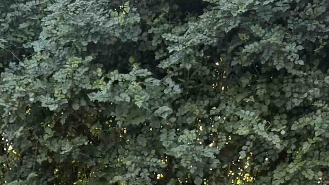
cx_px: 39
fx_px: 1029
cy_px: 440
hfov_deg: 17.9
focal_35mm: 118
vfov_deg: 9.2
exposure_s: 1/120
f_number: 1.78
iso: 64
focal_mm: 6.76
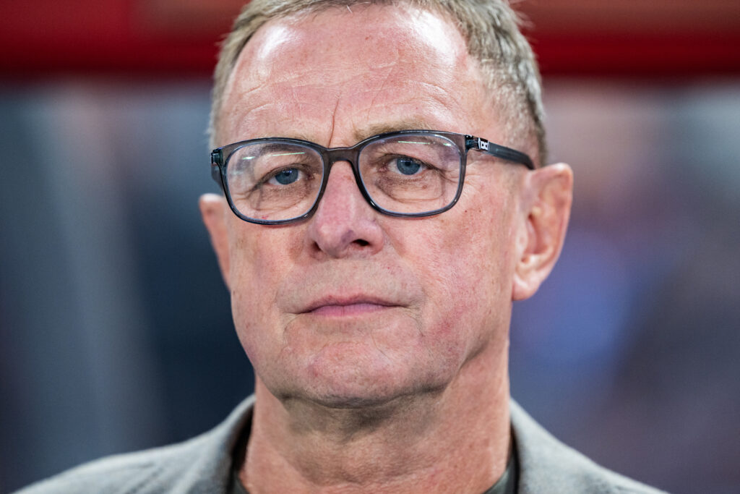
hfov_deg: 5.2
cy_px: 247
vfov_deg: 3.4
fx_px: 8223
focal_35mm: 400
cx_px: 370
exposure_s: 1/800
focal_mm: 400
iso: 1800
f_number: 2.8
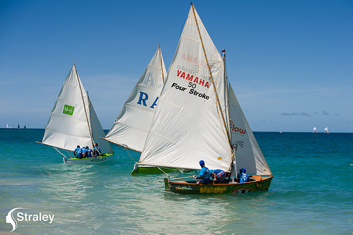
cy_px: 118
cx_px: 176
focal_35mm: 70
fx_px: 686
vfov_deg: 19.4
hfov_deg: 28.9
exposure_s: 1/800
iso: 100
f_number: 8
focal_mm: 70
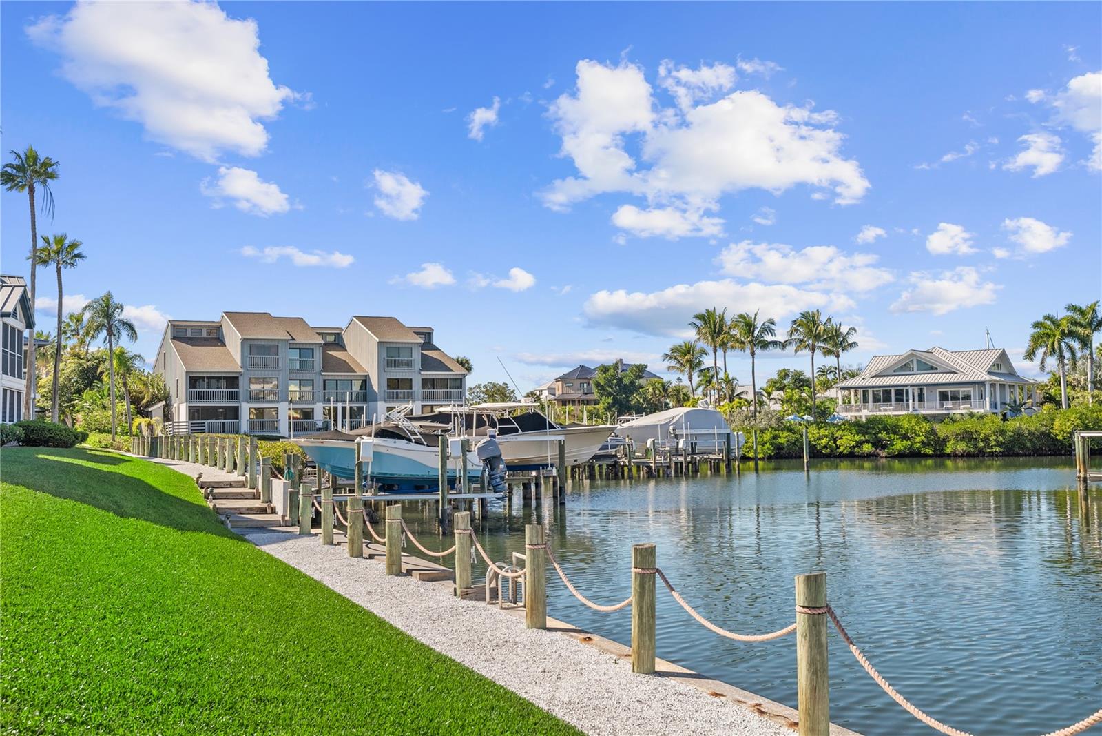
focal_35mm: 35
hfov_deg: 54.4
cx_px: 551
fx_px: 1072
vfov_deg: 37.9
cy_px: 368
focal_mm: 35
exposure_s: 1/320
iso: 400
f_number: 9
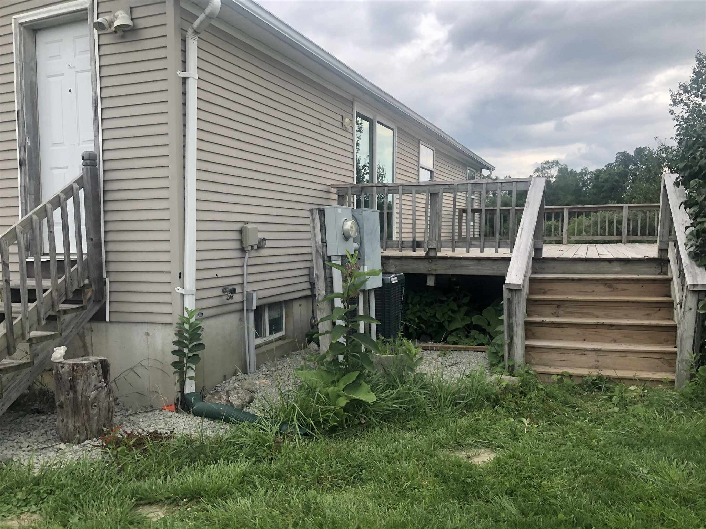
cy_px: 264
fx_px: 571
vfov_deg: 49.7
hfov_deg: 63.4
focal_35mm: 28
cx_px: 353
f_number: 1.8
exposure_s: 1/461
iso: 20
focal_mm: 3.99
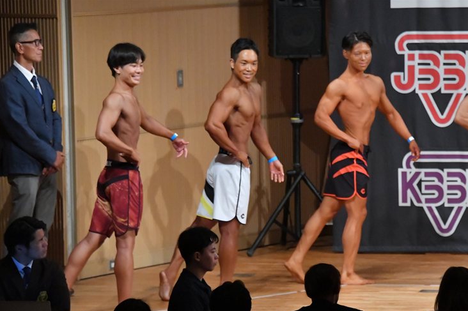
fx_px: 3508
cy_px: 163
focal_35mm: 270
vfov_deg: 5.1
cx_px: 227
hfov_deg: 7.6
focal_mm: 170
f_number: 5.6
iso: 10000
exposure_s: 1/400
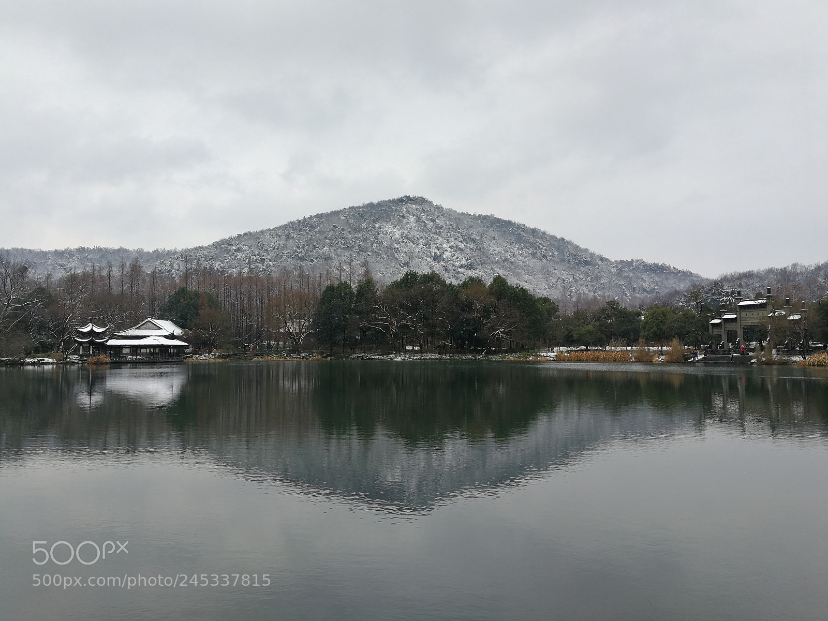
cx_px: 414
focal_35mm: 27
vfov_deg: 51.4
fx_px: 646
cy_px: 310
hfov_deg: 65.3
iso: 64
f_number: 2.2
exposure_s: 1/100
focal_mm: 3.95
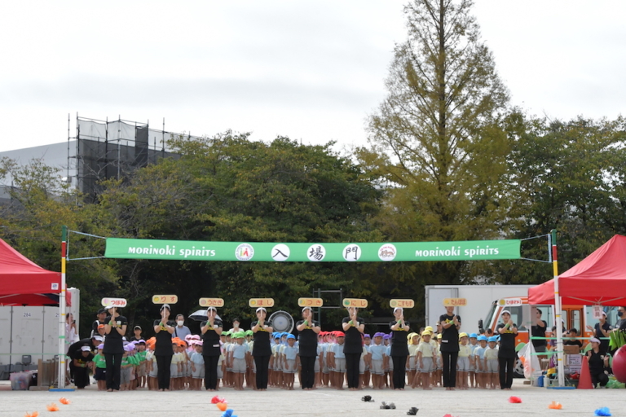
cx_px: 313
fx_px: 1304
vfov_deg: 18.2
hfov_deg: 27.0
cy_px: 208
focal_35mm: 75
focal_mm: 50
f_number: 18
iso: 2500
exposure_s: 1/1250
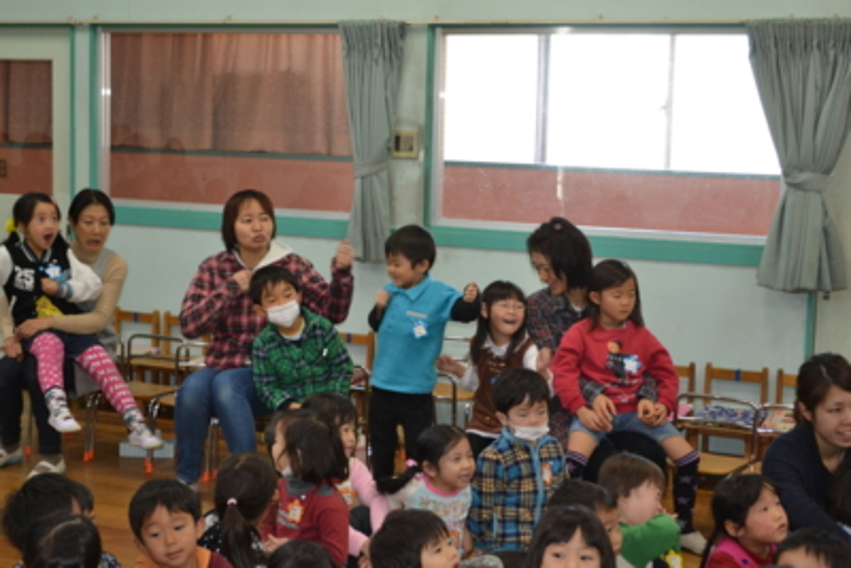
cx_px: 426
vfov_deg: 22.6
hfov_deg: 33.4
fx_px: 1419
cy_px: 284
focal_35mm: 60
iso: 1000
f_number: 5.3
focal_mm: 40
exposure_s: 1/60
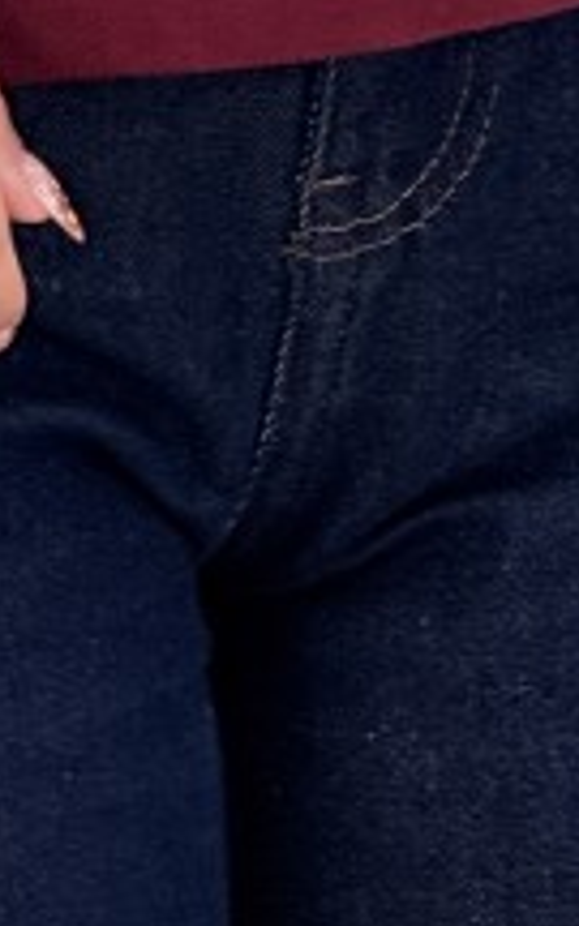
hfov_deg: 2.2
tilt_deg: -6.2
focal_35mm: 602
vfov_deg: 3.5
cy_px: -905
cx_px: 184
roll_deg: -1.2
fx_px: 15199
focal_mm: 15.66
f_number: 2.8
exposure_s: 1/169
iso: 64
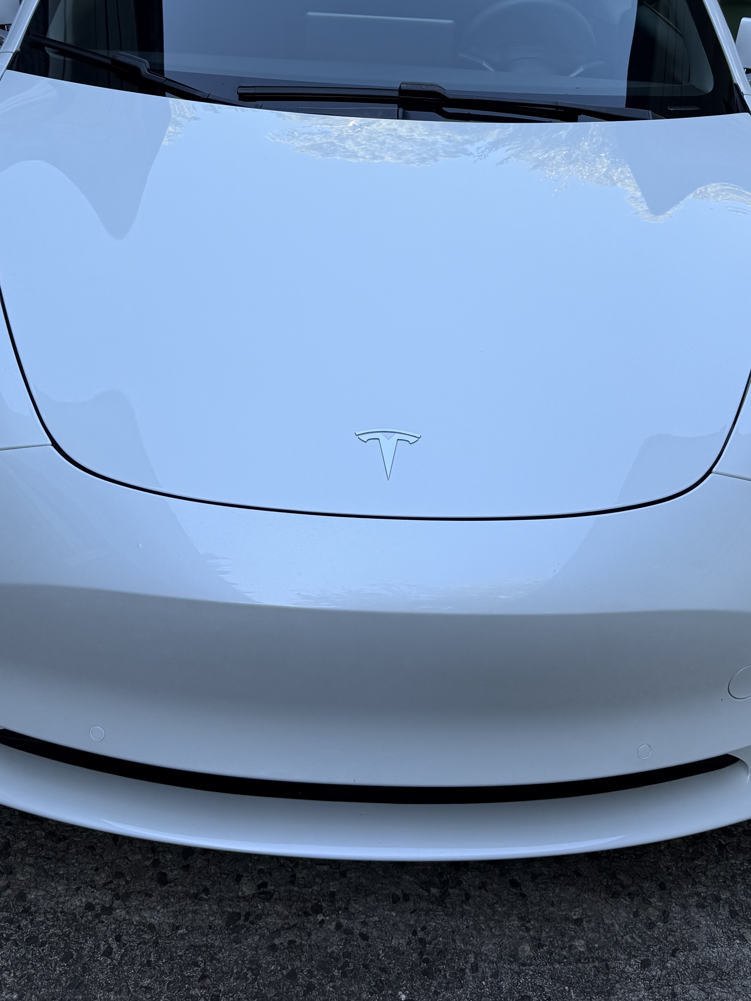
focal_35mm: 40
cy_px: 308
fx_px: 1157
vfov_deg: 45.8
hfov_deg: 35.9
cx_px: 394
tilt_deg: -22.5
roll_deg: -2.1
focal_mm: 6.76
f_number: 1.78
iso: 80
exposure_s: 1/403
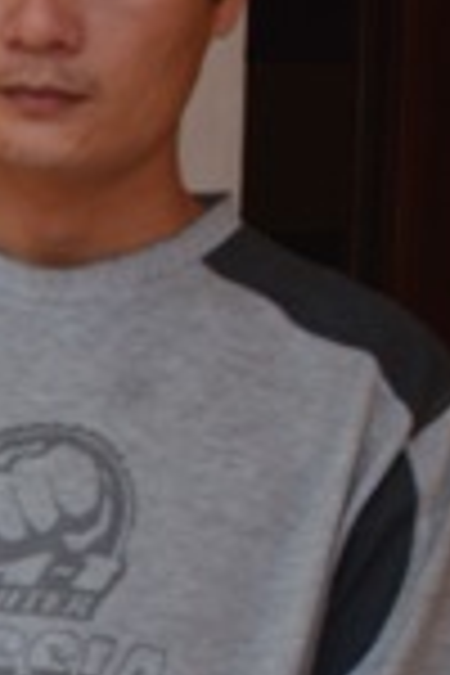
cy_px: 1071
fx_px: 4800
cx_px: -425
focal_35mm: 256
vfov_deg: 7.9
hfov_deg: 5.3
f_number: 10
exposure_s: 1/160
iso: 400
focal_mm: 40
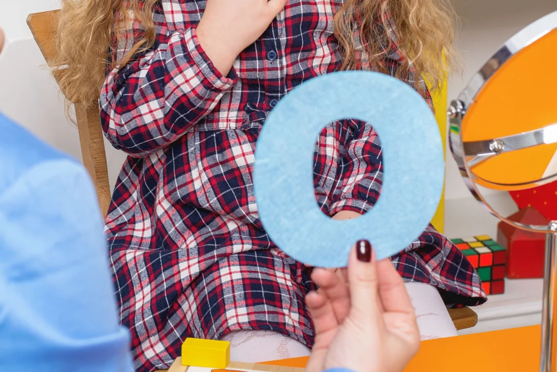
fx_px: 1733
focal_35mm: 112
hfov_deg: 18.2
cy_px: -6
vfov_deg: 12.1
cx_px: 156
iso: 200
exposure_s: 1/160
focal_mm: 50
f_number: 5.6
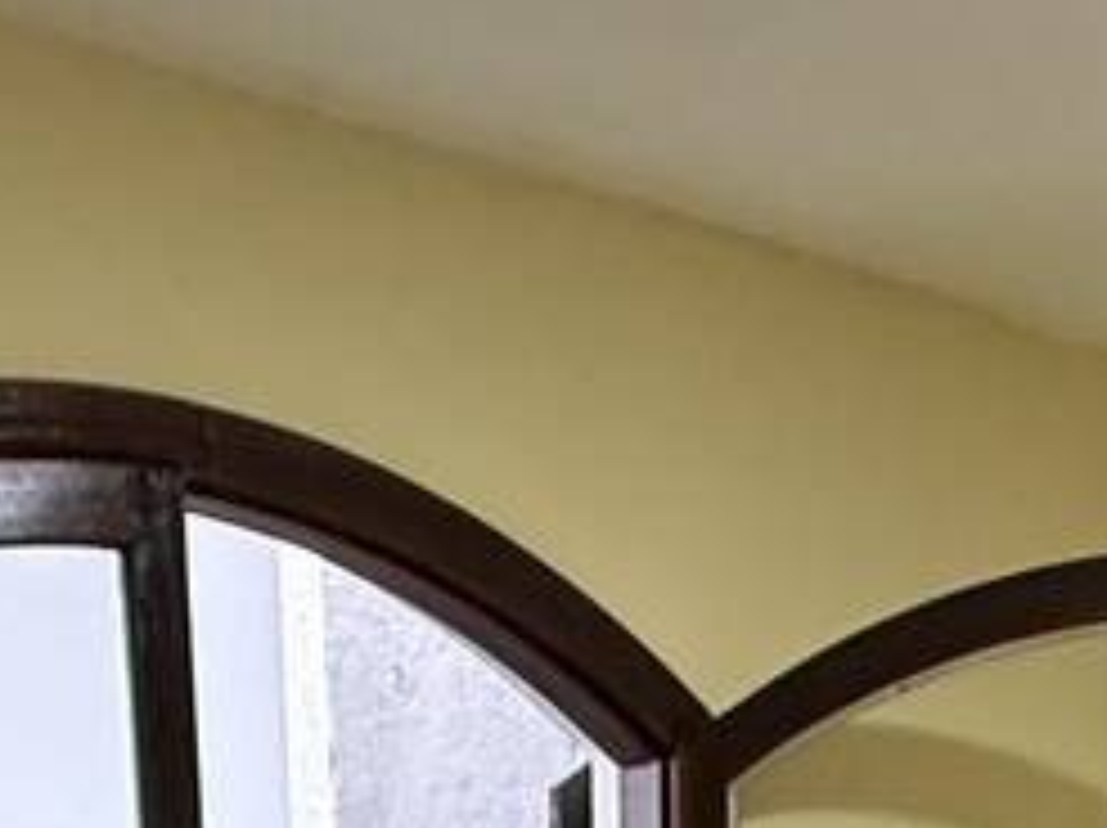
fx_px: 2620
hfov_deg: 23.3
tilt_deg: -16.5
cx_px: 990
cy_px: 1984
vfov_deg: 13.3
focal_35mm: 82
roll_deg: -1.6
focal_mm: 2.22
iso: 320
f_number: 2.2
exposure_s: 1/60
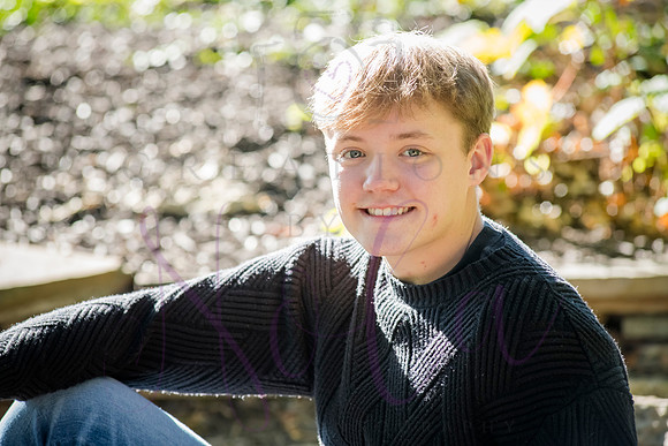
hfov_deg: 12.1
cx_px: 334
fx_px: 3155
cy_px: 223
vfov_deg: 8.1
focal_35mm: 170
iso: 800
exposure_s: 1/320
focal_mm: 170
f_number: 5.6
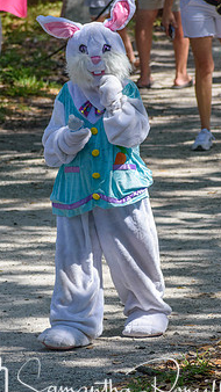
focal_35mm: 481
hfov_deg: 2.5
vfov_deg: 4.5
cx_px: 94
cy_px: 190
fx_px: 5013
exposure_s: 1/1600
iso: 400
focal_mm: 230
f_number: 5.6
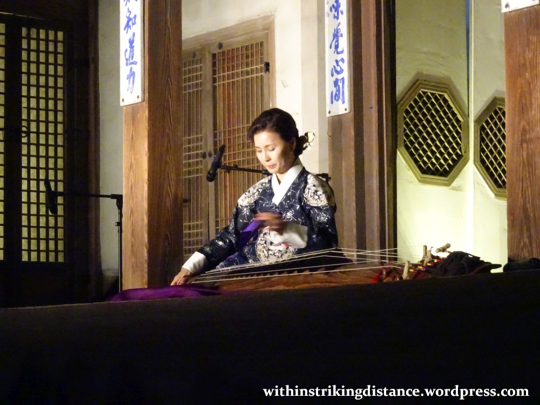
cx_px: 270
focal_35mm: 102
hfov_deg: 19.3
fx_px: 1591
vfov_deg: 14.5
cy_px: 202
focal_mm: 17.49
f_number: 5
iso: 3200
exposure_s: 1/50
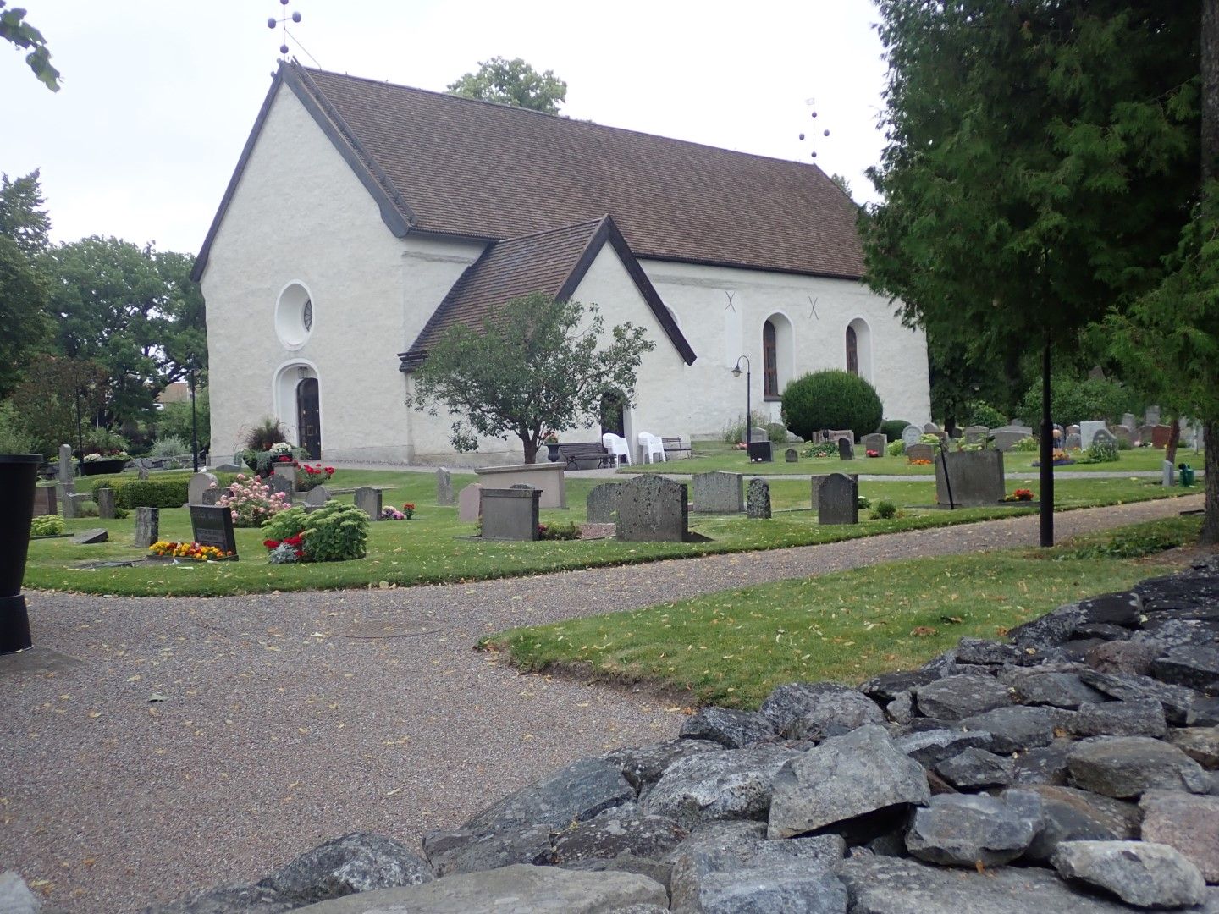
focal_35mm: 38
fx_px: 1338
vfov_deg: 37.7
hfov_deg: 49.0
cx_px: 610
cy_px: 457
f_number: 2.7
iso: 200
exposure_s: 1/80
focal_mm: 6.86
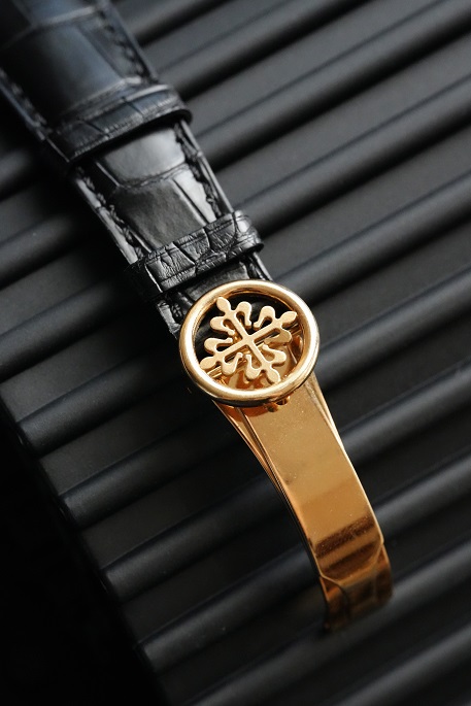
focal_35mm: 105
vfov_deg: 19.5
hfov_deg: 13.0
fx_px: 2059
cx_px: 236
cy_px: 353
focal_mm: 105
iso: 12800
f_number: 8
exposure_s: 1/250
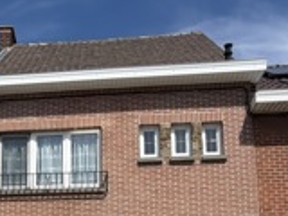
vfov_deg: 23.3
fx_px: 466
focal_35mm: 56
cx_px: 45
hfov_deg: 33.1
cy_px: 277
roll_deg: -1.2
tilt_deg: +9.2
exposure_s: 1/853
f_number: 2.2
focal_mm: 2.22
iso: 20
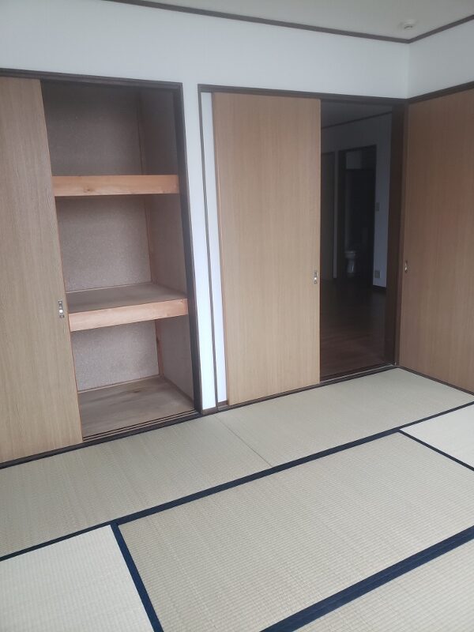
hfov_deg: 53.1
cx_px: 237
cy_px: 316
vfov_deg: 67.3
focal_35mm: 26
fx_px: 475
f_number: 2.4
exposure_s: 1/60
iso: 320
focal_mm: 4.3
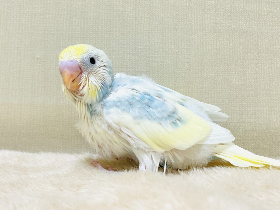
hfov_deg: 36.8
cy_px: 105
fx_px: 421
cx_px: 140
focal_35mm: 52
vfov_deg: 28.0
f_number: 2
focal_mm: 6
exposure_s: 1/99
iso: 100
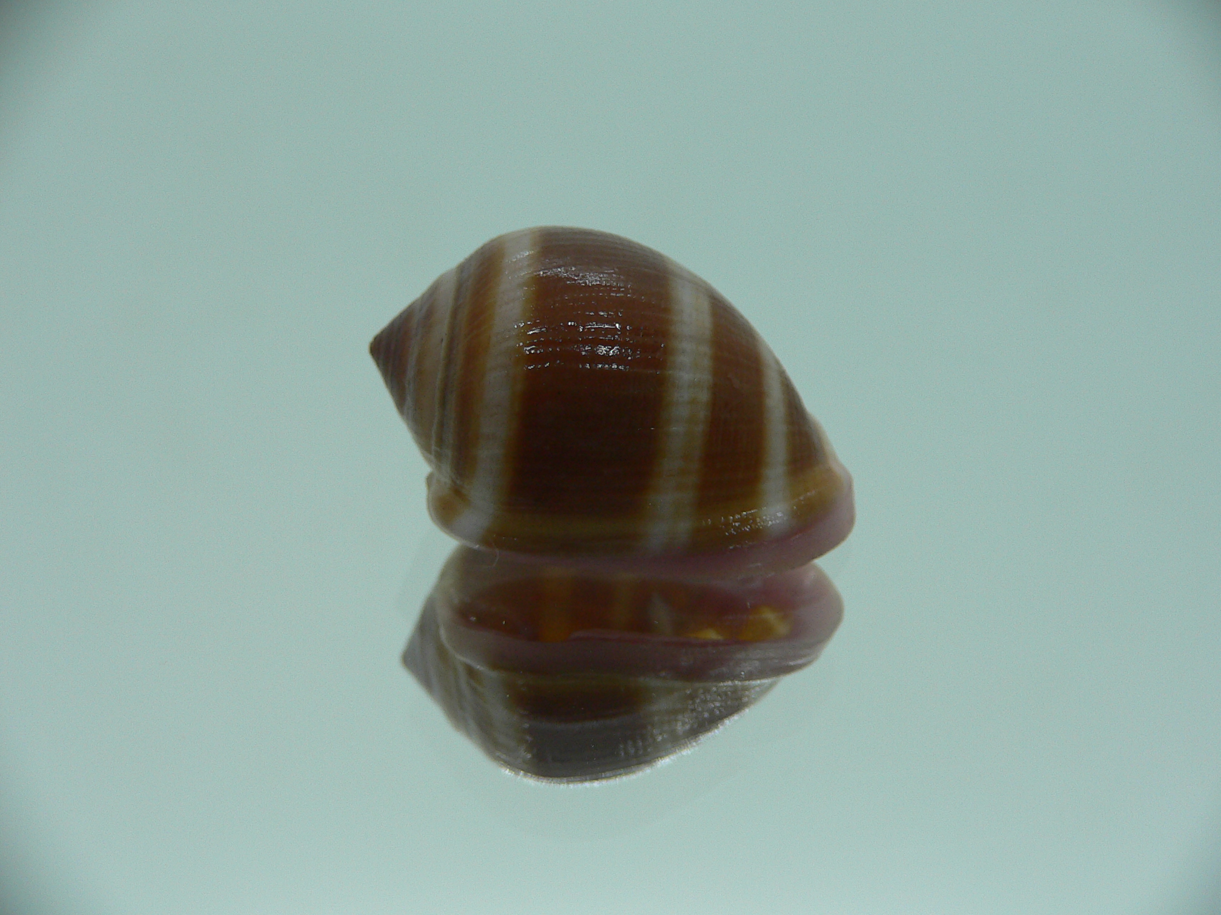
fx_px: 1235
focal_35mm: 35
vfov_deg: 40.7
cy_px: 458
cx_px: 610
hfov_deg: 52.6
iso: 80
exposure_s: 1/60
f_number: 2.8
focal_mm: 4.6
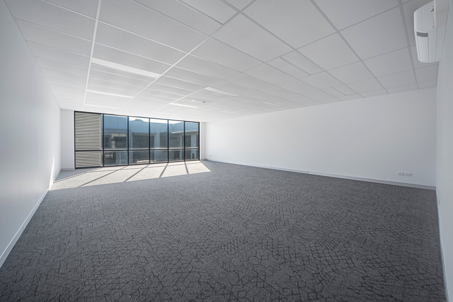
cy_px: 151
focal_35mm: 12
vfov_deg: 90.0
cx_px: 226
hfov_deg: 112.6
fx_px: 151
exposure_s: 1/15
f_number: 6.3
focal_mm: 12
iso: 64
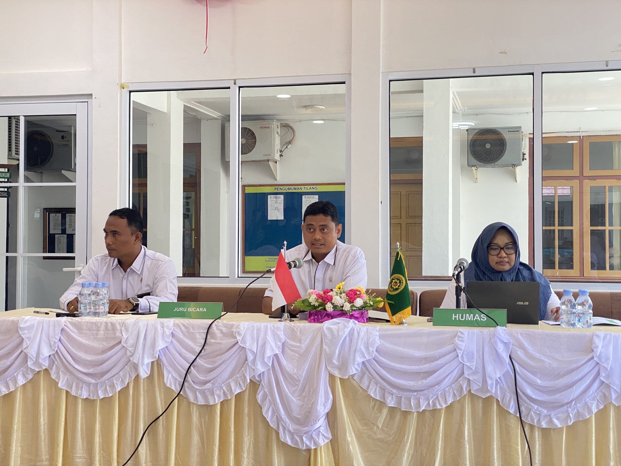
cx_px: 310
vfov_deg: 28.0
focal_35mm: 52
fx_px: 933
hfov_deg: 36.8
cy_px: 233
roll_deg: +0.3
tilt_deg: +1.3
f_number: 2
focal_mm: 6
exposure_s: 1/100
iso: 125
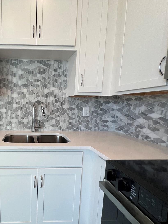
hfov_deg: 62.0
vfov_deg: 84.5
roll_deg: -0.4
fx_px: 123
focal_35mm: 19
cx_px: 30
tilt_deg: -7.1
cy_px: 121
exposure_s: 1/120
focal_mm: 1.57
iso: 80
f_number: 1.8
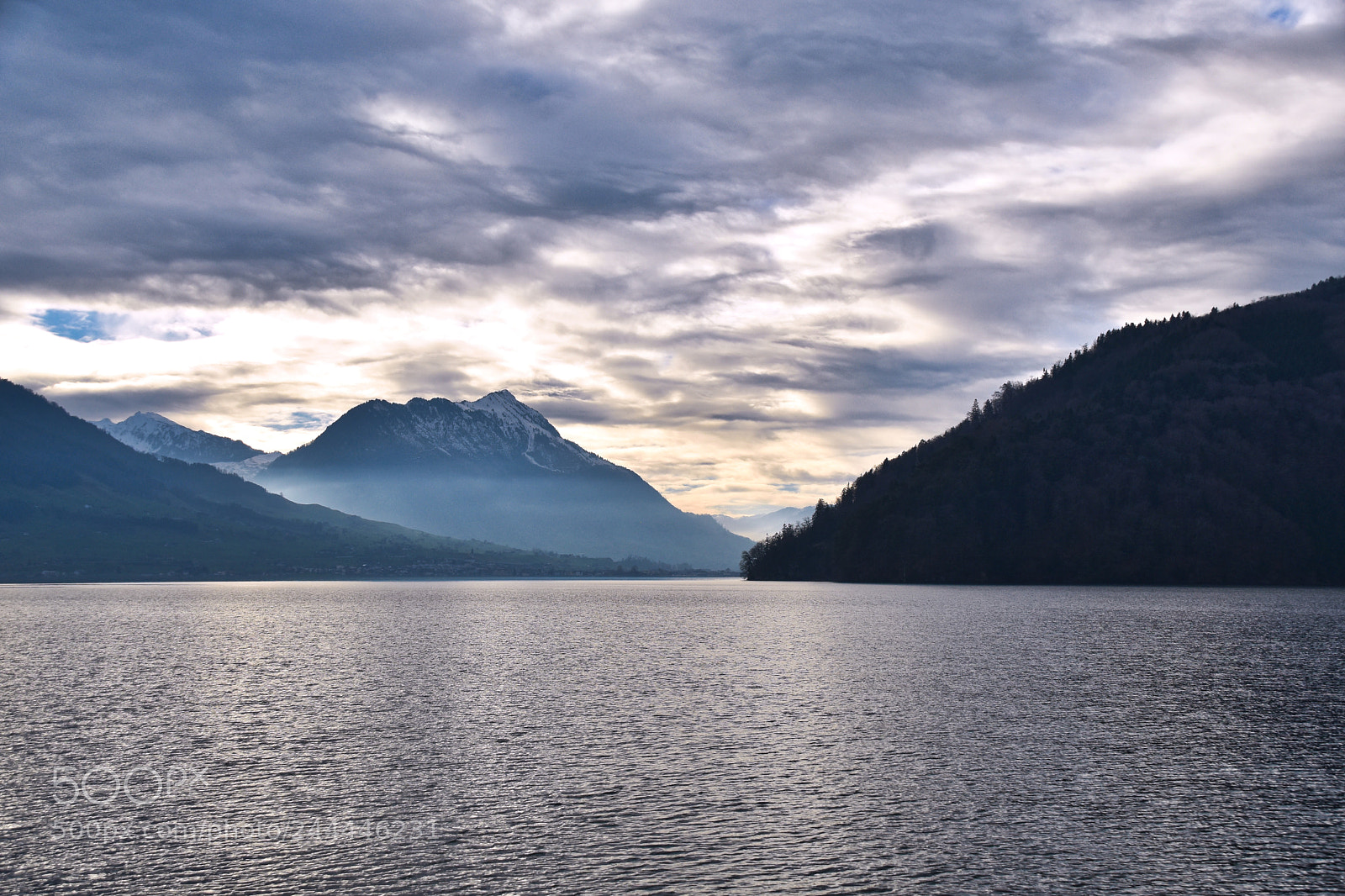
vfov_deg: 30.8
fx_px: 1625
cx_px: 672
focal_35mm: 44
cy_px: 448
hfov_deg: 45.0
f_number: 9
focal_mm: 29
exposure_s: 1/320
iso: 200
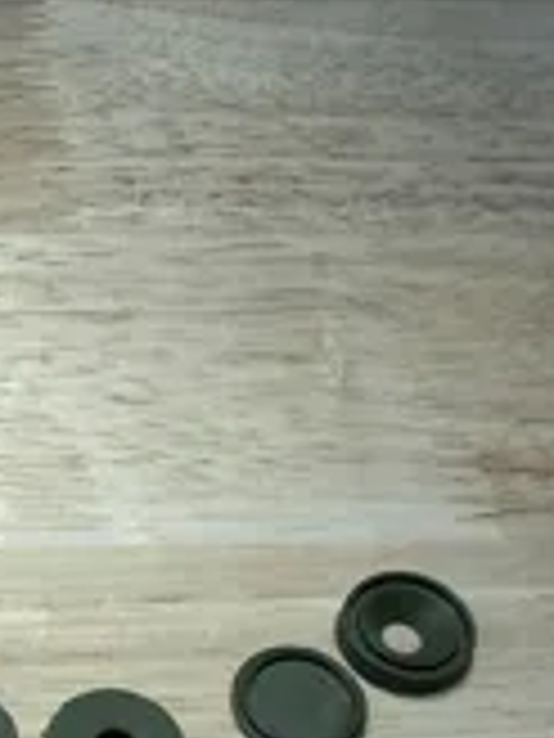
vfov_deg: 28.3
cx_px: -113
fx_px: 1302
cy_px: 846
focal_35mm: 61
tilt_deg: -63.1
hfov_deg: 22.2
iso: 100
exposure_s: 1/120
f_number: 2.2
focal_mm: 2.22
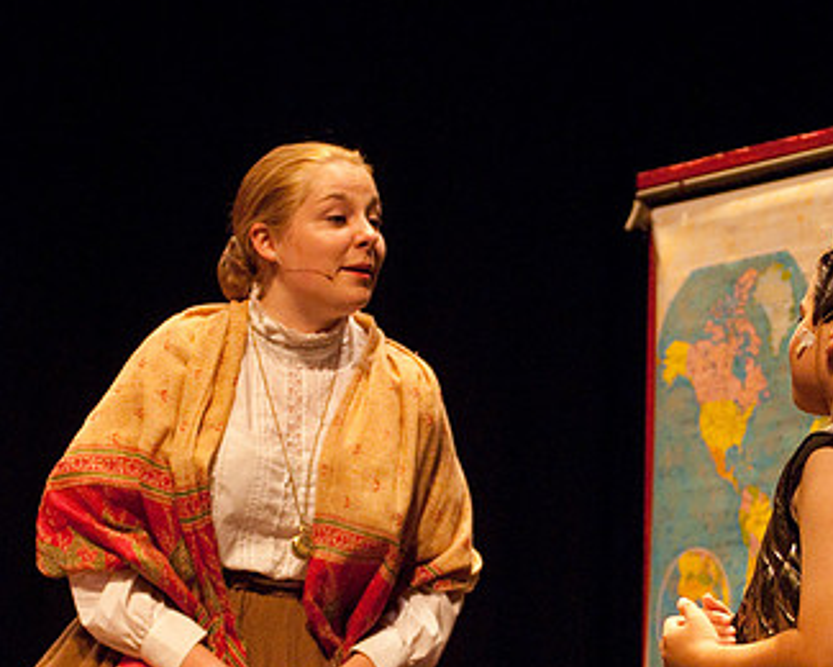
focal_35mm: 201
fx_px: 4955
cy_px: 436
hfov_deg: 9.6
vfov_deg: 7.7
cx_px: 597
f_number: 2.8
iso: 1000
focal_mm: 80
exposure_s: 1/160
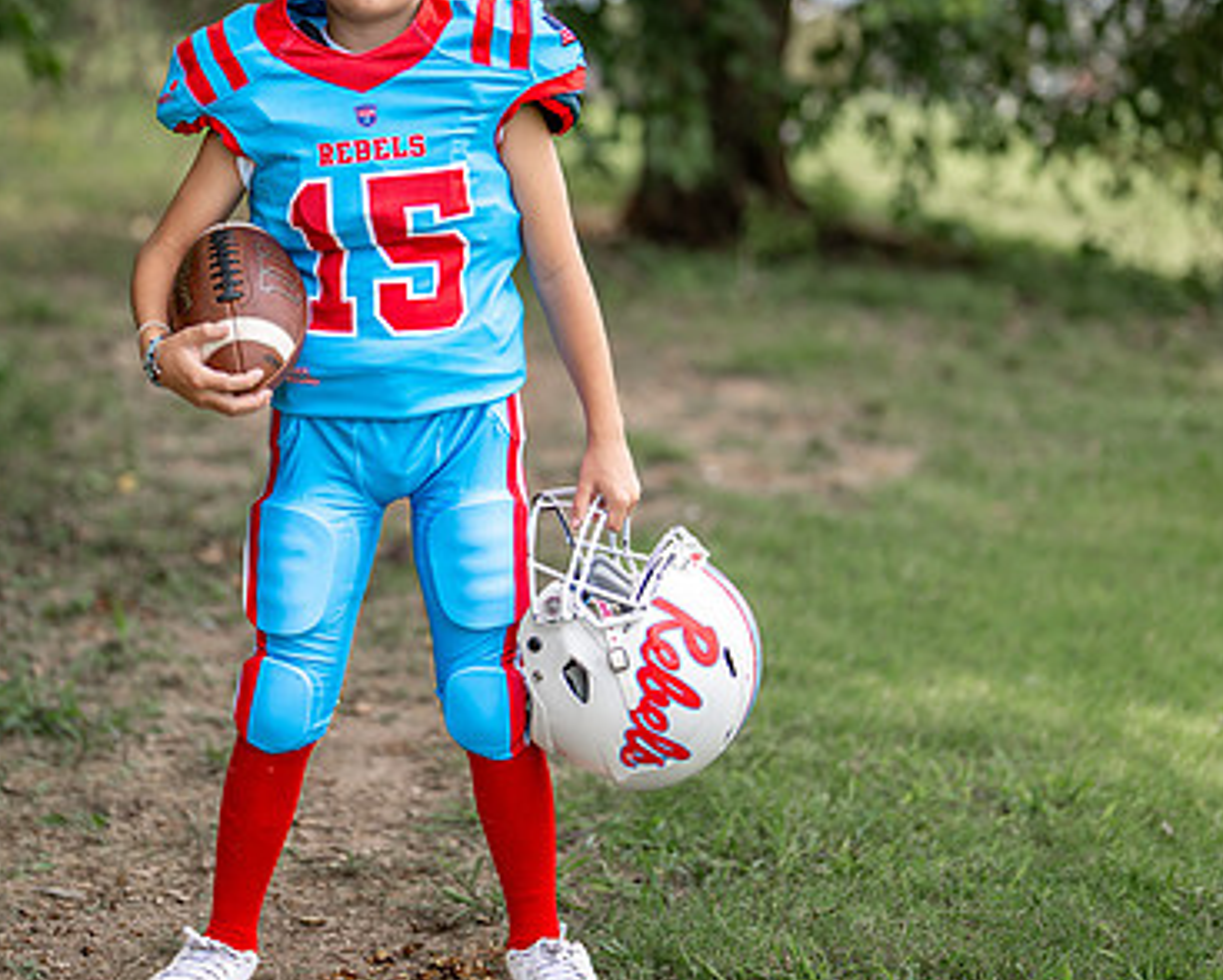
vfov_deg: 15.9
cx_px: 447
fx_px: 3513
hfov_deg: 19.7
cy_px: 362
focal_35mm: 97
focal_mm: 50
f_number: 1.2
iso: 100
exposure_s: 1/2500
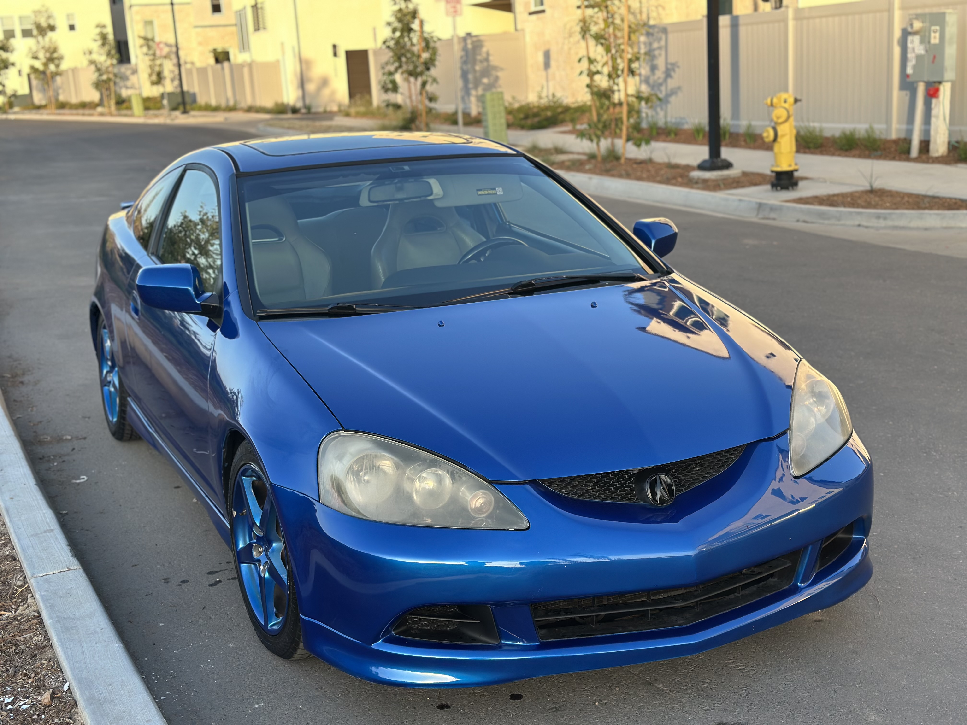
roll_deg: +4.1
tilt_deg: -11.3
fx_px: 1341
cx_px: 484
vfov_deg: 30.3
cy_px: 362
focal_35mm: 48
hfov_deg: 39.7
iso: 80
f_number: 1.78
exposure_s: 1/604
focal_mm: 6.86
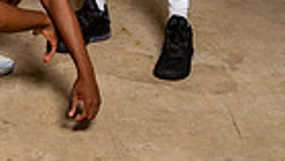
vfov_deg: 8.8
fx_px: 892
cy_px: -285
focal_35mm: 118
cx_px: 2
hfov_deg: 17.7
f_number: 6.3
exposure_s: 1/250
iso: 320
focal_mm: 35
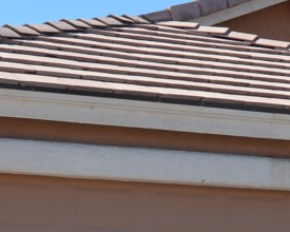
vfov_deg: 11.3
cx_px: 220
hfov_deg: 14.4
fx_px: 1142
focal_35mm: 133
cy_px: 316
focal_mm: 16
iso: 100
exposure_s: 1/200
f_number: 9
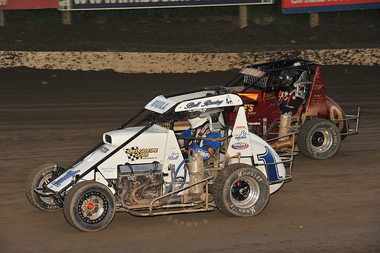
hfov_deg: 17.1
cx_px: 190
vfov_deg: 11.4
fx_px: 1266
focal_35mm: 120
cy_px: 126
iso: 800
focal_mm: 120
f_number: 7.1
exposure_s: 1/320
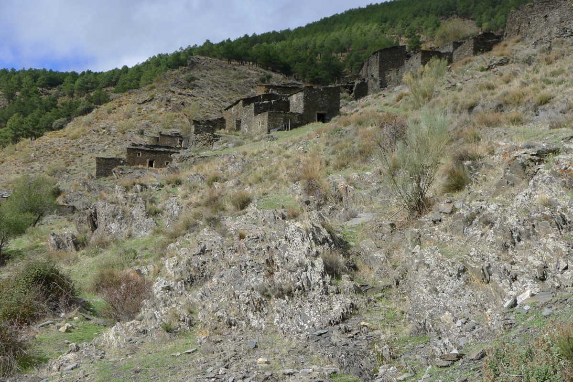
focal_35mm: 60
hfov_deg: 33.4
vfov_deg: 22.6
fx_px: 955
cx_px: 286
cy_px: 191
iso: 80
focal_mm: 12.8
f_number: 4
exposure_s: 1/800
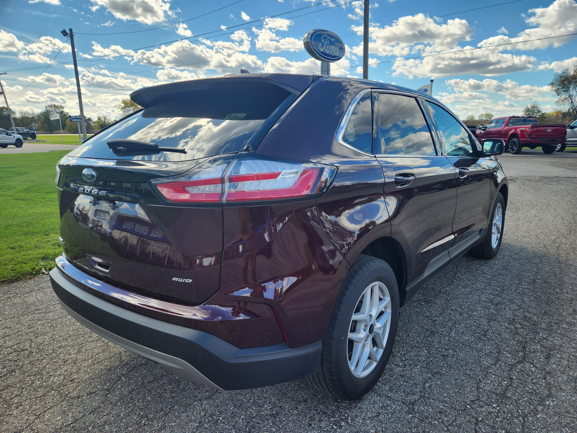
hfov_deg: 73.9
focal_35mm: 23
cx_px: 288
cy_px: 216
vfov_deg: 58.9
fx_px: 383
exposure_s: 1/820
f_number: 1.8
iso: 20
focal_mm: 5.4
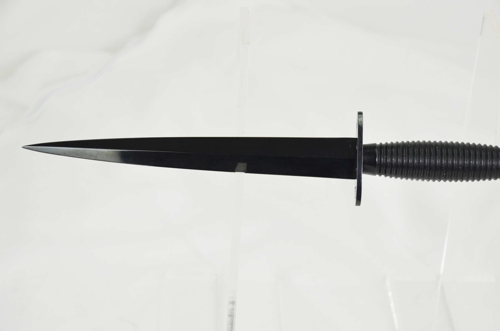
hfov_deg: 23.4
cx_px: 250
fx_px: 1206
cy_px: 166
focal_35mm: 87
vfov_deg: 15.6
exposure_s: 1/320
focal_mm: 58
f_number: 5
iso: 400
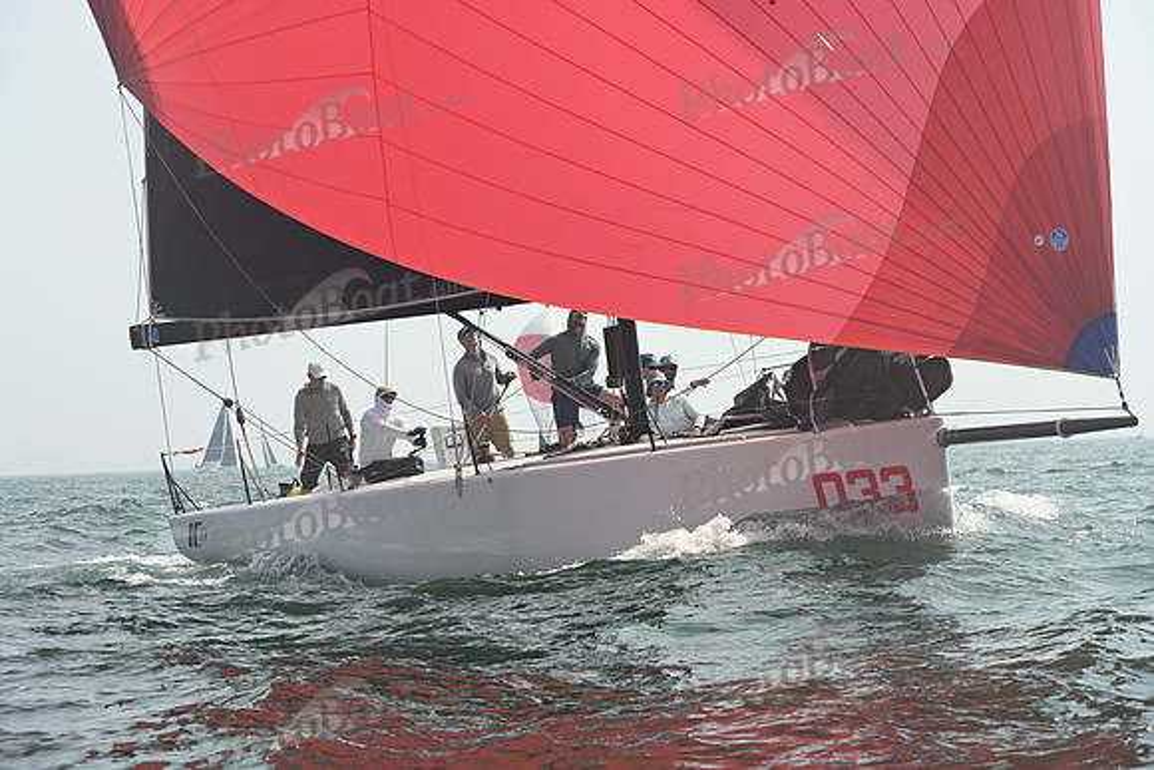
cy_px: 385
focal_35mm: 102
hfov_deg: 20.0
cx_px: 577
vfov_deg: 13.4
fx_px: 3270
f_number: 6.3
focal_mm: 102
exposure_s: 1/1250
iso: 320
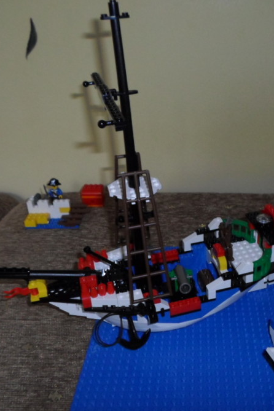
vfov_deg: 54.4
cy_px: 206
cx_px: 202
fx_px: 400
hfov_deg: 37.0
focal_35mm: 35
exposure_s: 1/15
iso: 400
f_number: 2.5
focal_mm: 4.5
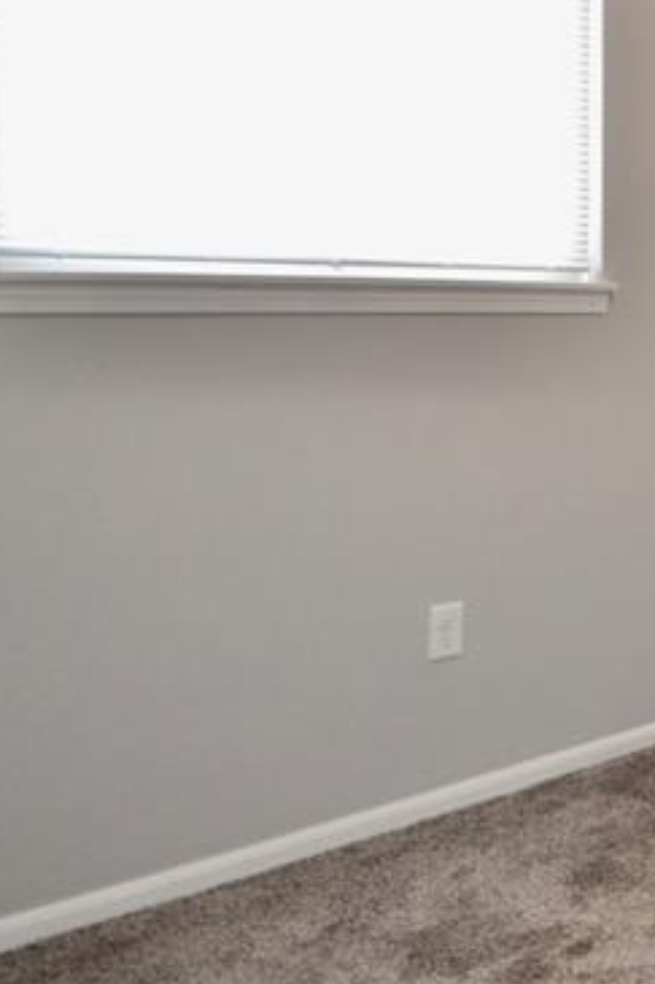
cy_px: 326
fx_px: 1147
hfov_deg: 24.0
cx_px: 1019
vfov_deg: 45.7
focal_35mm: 42
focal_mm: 10
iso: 1000
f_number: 3.5
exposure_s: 1/60
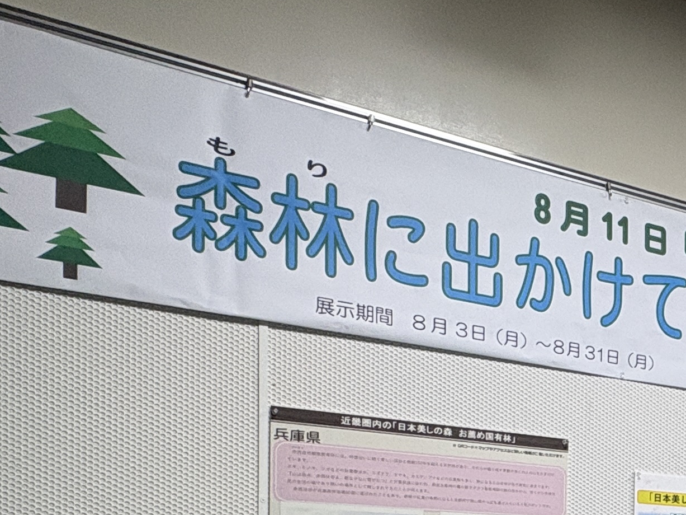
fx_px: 912
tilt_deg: -1.7
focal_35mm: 46
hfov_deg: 31.8
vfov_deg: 27.9
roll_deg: -0.8
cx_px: 885
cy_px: 608
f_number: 2.2
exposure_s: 1/120
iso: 125
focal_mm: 2.22
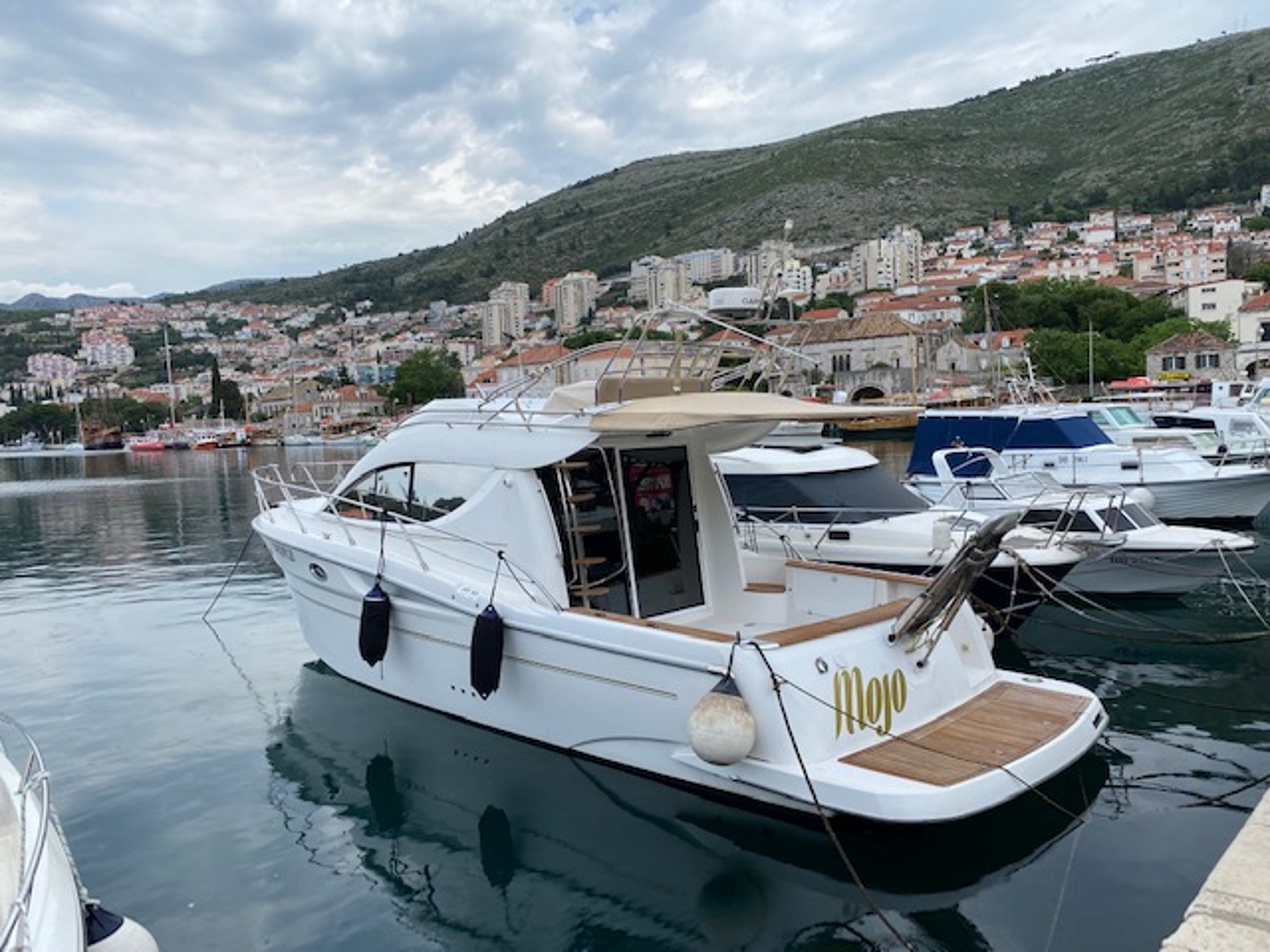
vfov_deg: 53.1
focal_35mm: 26
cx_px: 635
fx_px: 954
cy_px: 476
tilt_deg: -2.6
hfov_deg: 67.3
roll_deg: +1.4
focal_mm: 4.25
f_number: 1.8
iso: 32
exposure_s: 1/2571
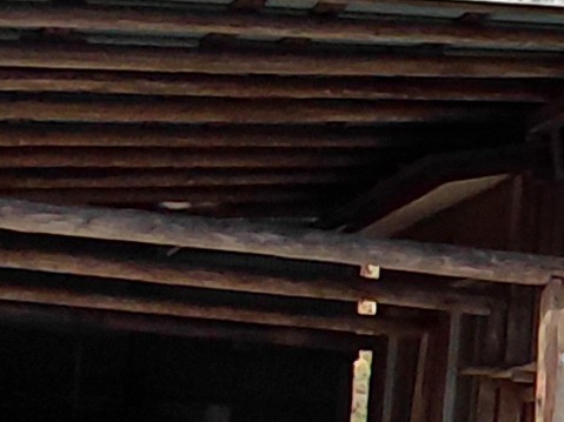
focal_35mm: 109
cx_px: 1253
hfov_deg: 14.0
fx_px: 1775
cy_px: 333
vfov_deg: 13.5
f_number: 2.2
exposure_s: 1/1015
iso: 40
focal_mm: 1.64
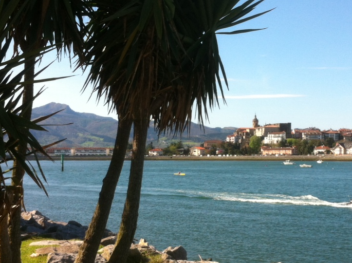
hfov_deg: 31.1
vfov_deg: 23.5
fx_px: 630
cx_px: 215
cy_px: 178
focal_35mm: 62
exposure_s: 1/914
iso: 80
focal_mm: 3.85
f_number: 2.8
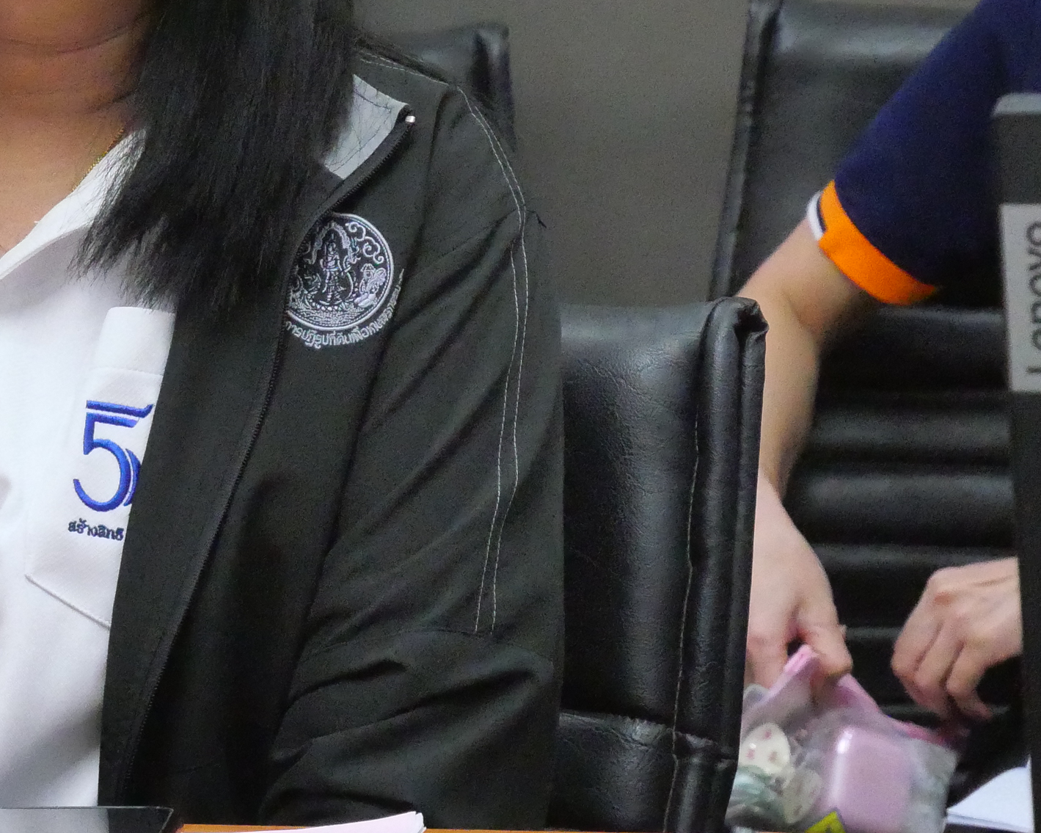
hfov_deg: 6.9
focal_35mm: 280
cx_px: 152
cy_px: -18
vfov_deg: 5.5
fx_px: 8626
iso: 6400
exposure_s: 1/125
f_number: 5.6
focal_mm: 55
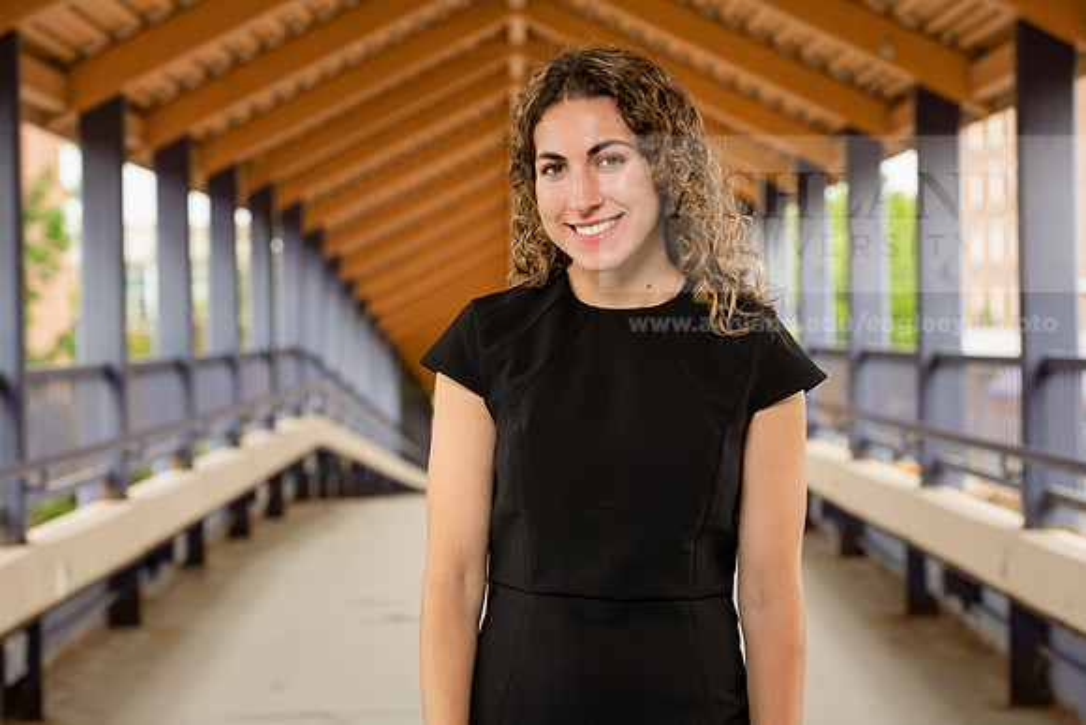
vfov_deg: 14.4
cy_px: 362
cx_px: 543
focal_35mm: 95
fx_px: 2866
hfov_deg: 21.5
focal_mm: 95
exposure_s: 1/200
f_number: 5.6
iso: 400
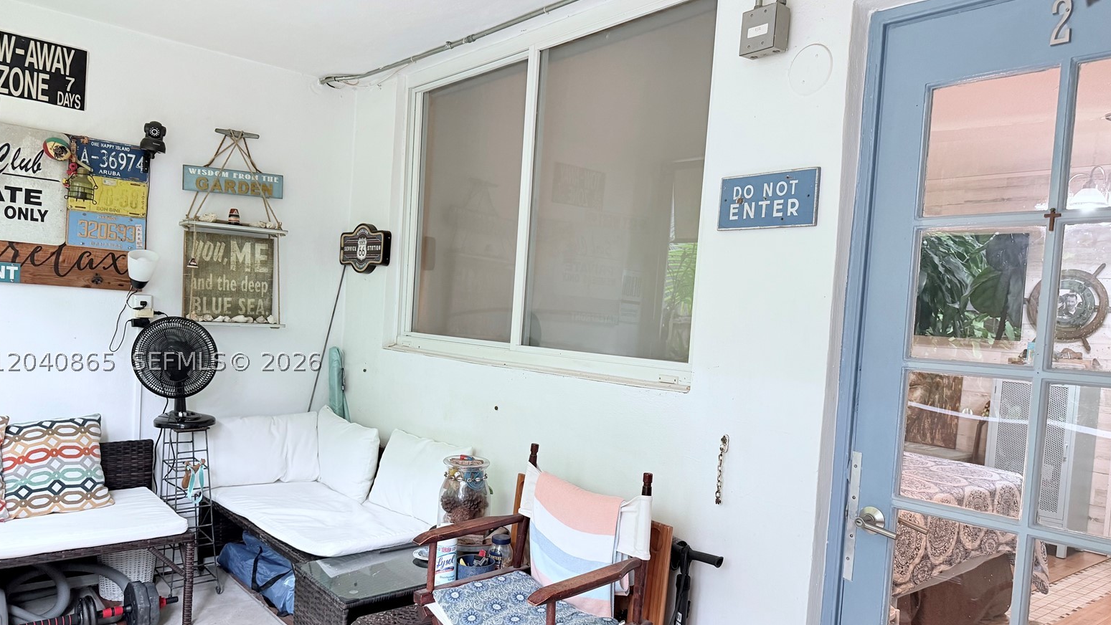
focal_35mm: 27
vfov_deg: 42.8
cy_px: 361
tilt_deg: -2.7
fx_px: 796
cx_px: 541
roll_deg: -2.7
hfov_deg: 69.8
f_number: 1.78
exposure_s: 1/60
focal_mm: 6.76
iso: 250
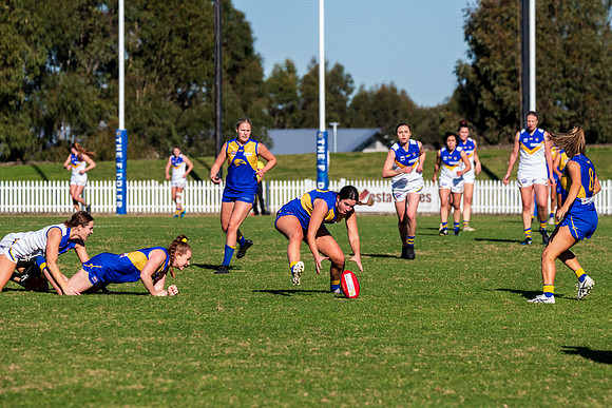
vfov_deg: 5.0
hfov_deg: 7.5
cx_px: 325
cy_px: 217
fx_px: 4694
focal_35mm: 276
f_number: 9
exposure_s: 1/2000
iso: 800
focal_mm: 260
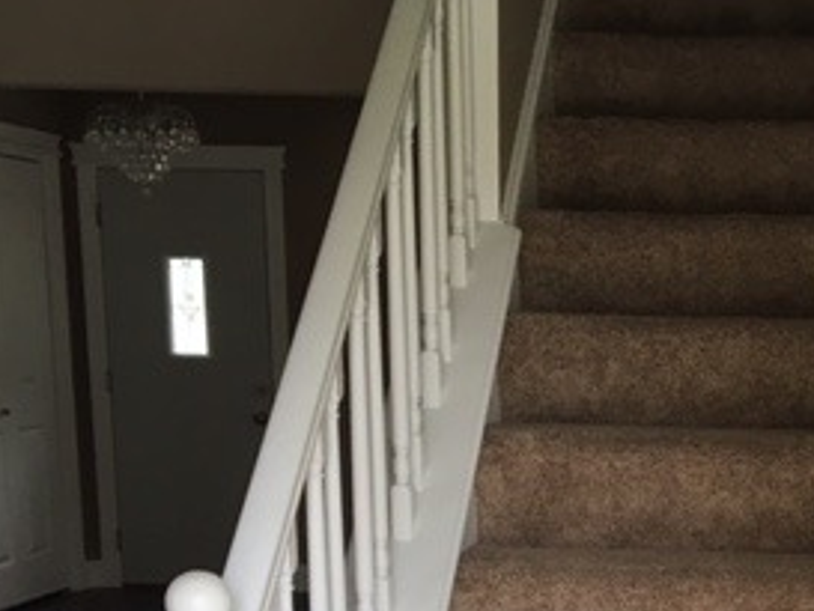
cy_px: 662
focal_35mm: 68
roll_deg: +0.3
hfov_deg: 27.4
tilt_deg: -11.2
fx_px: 1600
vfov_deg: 20.7
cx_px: 745
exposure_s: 1/30
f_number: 2.2
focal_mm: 4.15
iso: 25
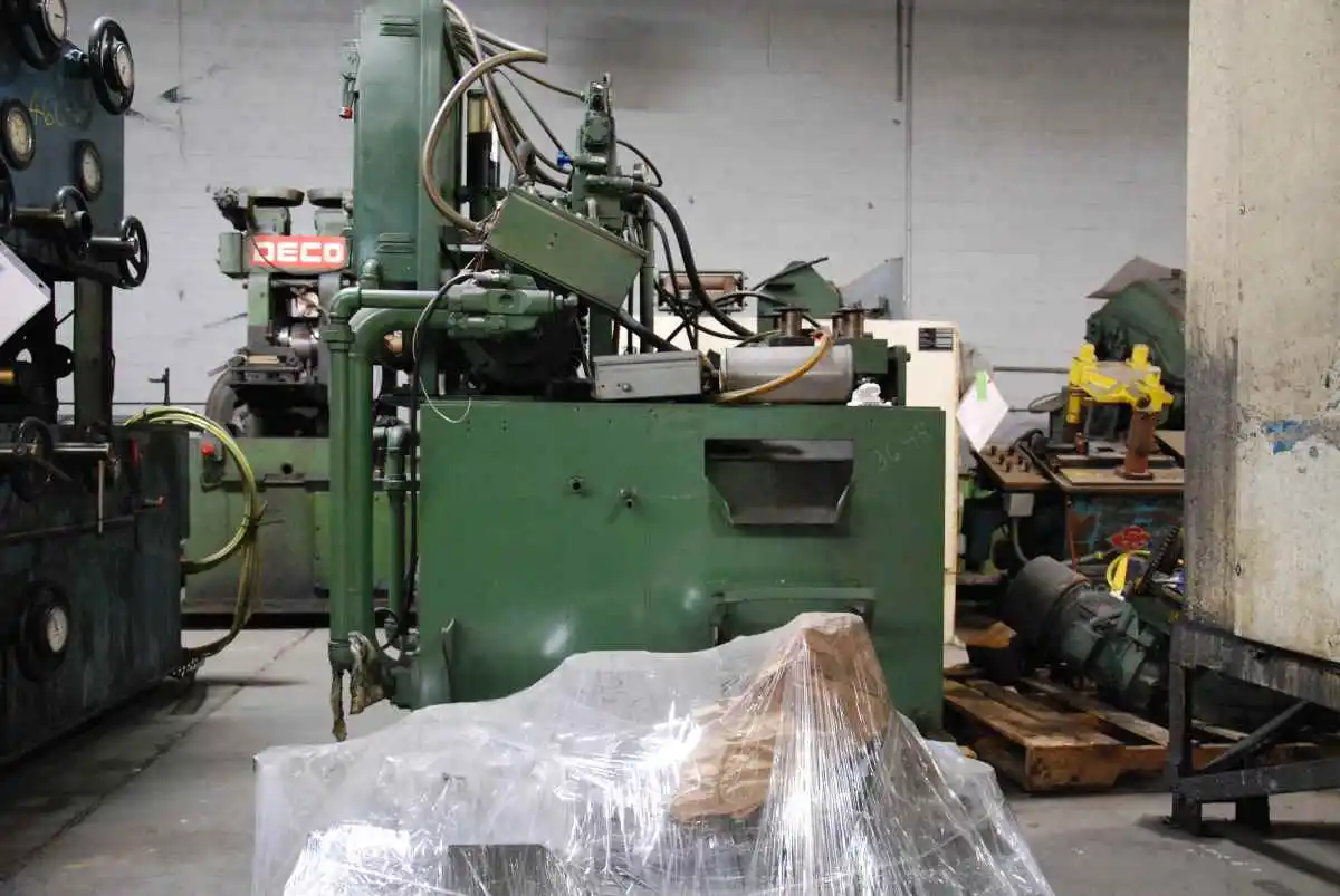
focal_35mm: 33
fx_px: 1230
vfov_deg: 40.1
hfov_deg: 57.2
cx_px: 670
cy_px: 448
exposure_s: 1/20
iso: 1600
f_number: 3.8
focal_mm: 22
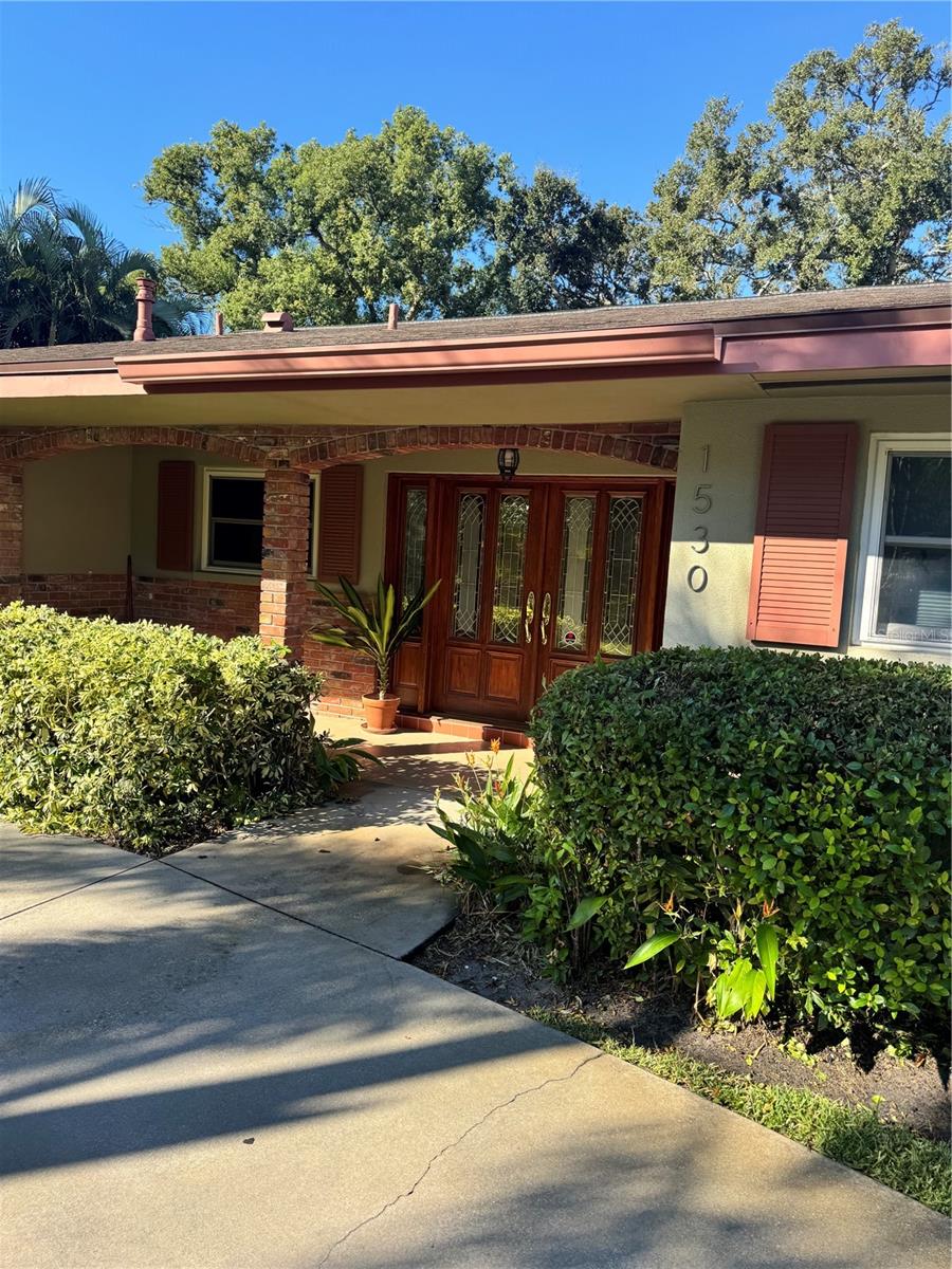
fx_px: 880
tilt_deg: -4.1
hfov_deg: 56.8
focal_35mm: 24
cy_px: 634
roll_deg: -3.9
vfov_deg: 71.6
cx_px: 476
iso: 80
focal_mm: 6.76
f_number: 1.78
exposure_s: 1/1238
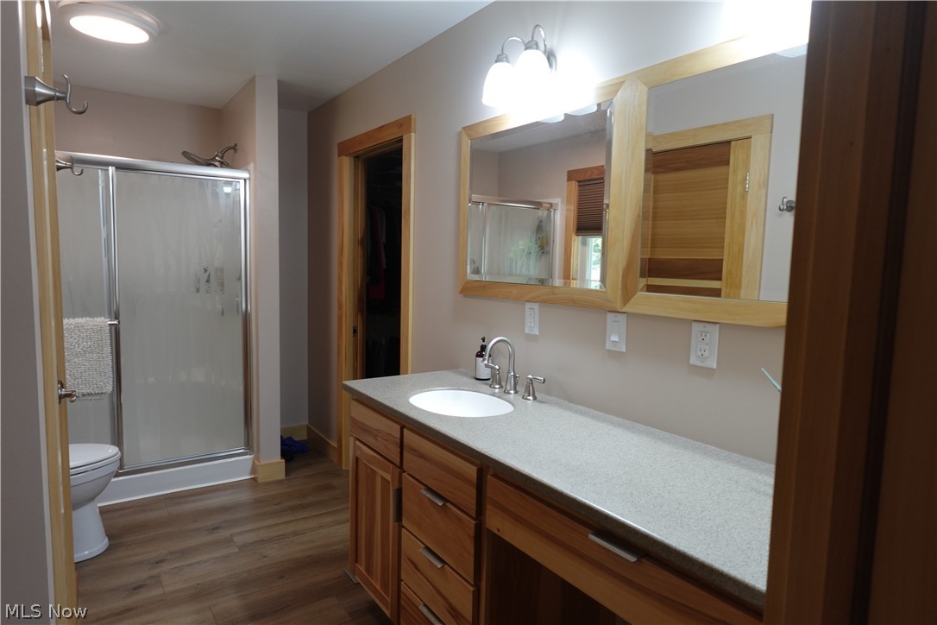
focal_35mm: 20
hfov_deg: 84.0
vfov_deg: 61.9
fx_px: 521
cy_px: 312
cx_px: 468
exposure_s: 1/80
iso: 160
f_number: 2
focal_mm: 7.6
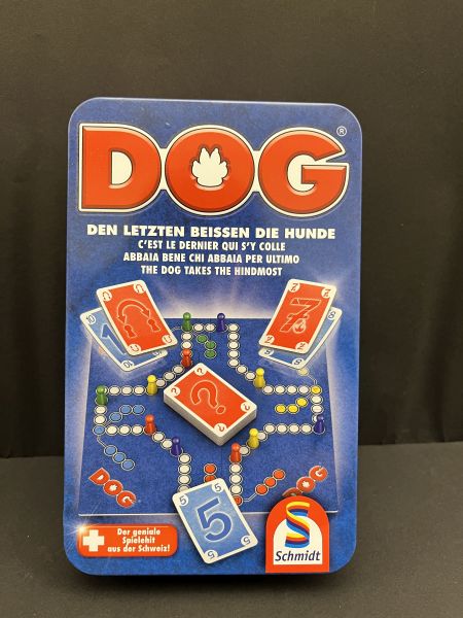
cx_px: 232
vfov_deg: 67.3
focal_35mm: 26
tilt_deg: -19.5
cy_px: 309
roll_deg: -1.0
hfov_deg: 53.1
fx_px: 464
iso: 250
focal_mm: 5.1
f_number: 1.6
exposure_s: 1/50
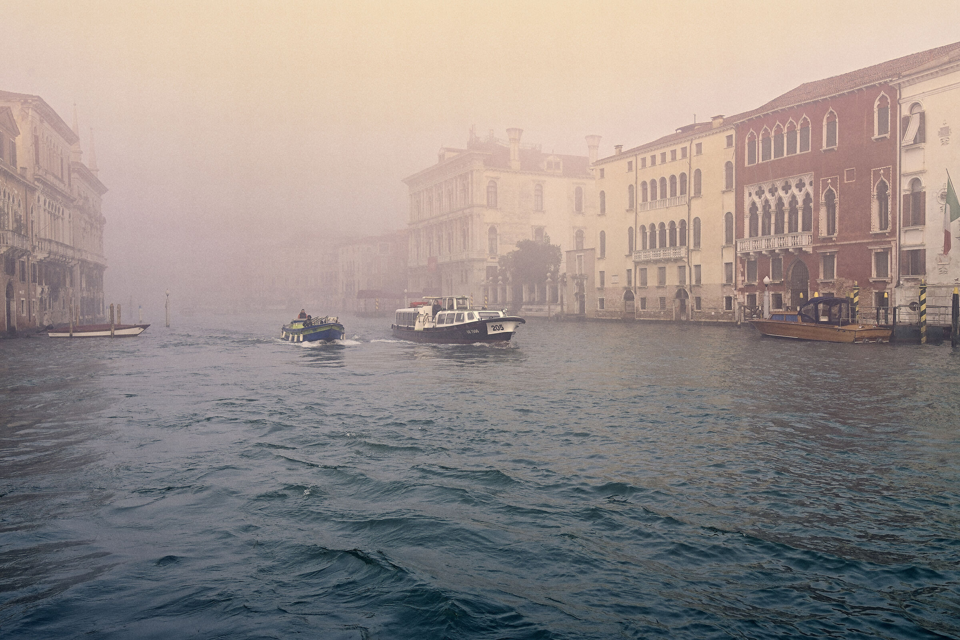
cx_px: 480
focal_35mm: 30
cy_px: 320
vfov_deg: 43.6
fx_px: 800
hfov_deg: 61.9
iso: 200
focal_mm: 30
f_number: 8
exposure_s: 1/250
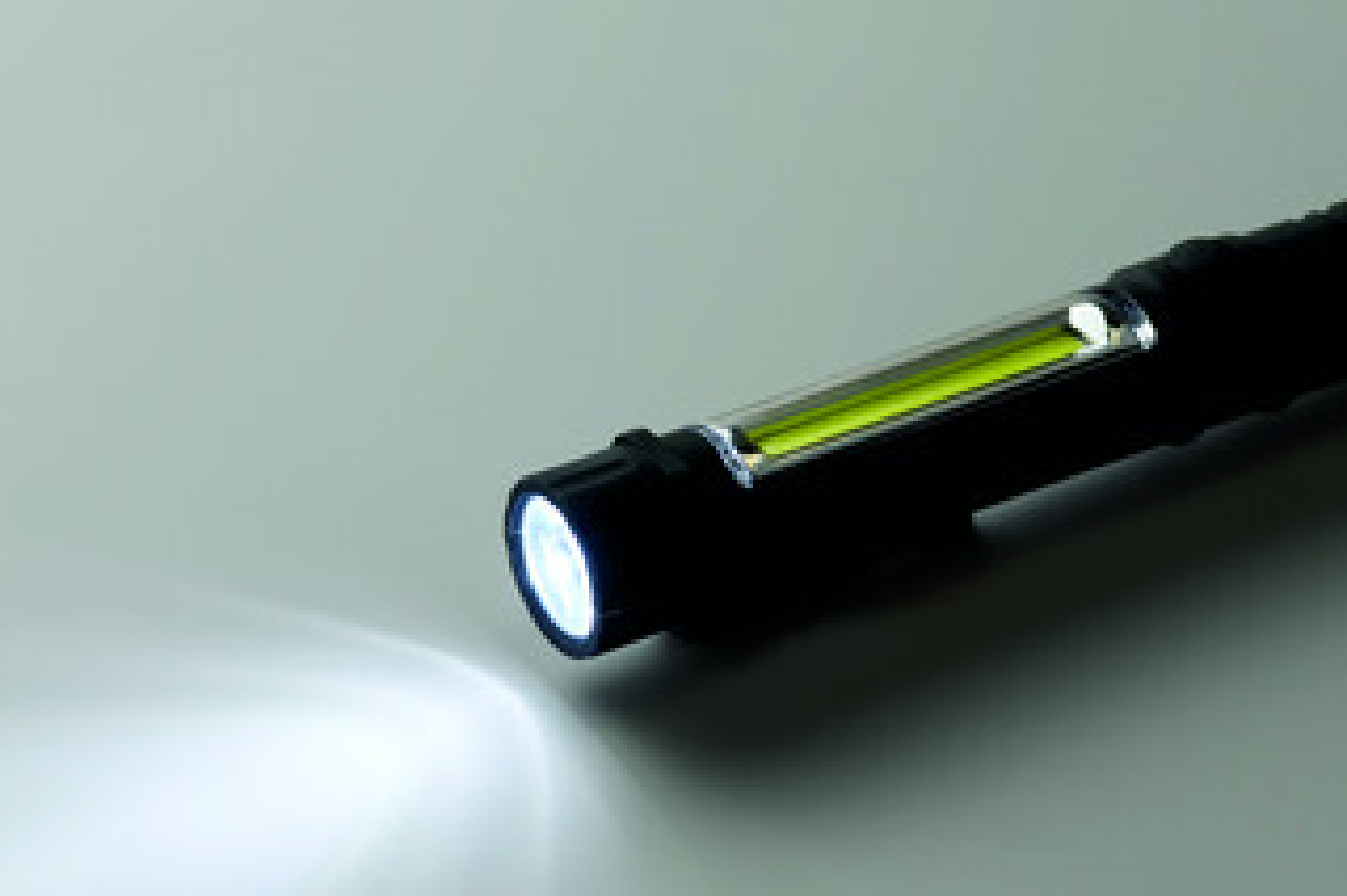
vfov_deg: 8.7
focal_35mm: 157
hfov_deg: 13.1
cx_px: 627
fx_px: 5871
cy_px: 557
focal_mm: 105
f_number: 16
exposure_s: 1/6
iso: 100
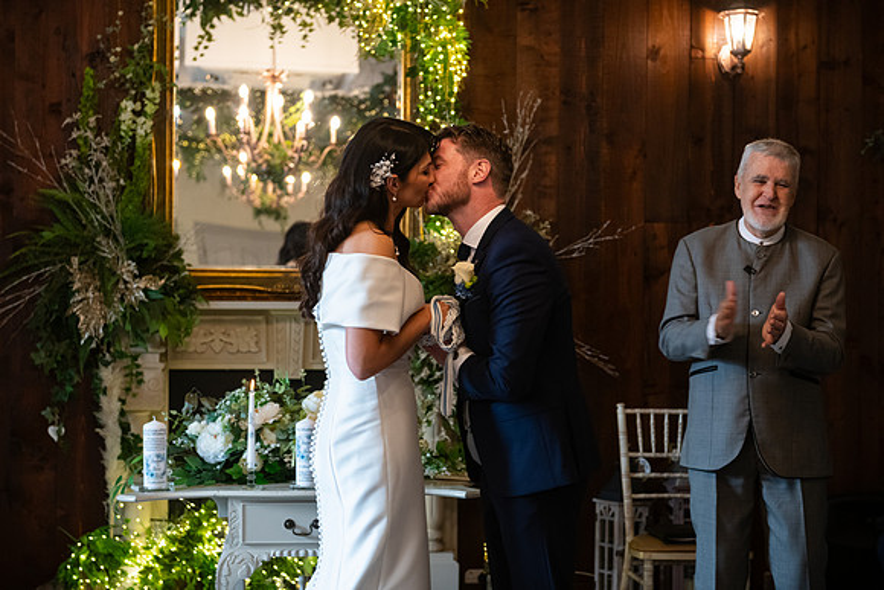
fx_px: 1735
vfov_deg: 19.3
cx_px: 442
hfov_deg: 28.6
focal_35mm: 71
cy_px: 295
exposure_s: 1/160
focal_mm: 70
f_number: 3.5
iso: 1000
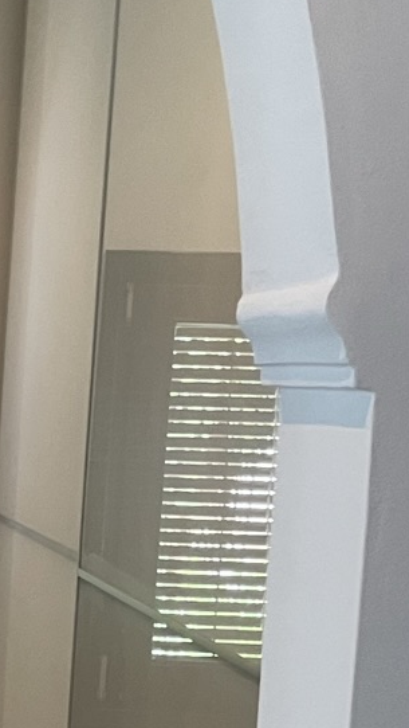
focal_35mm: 107
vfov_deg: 19.8
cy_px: 583
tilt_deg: -5.6
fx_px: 2062
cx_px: -510
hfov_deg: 10.1
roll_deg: -1.7
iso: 125
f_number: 1.6
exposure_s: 1/50
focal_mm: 4.2
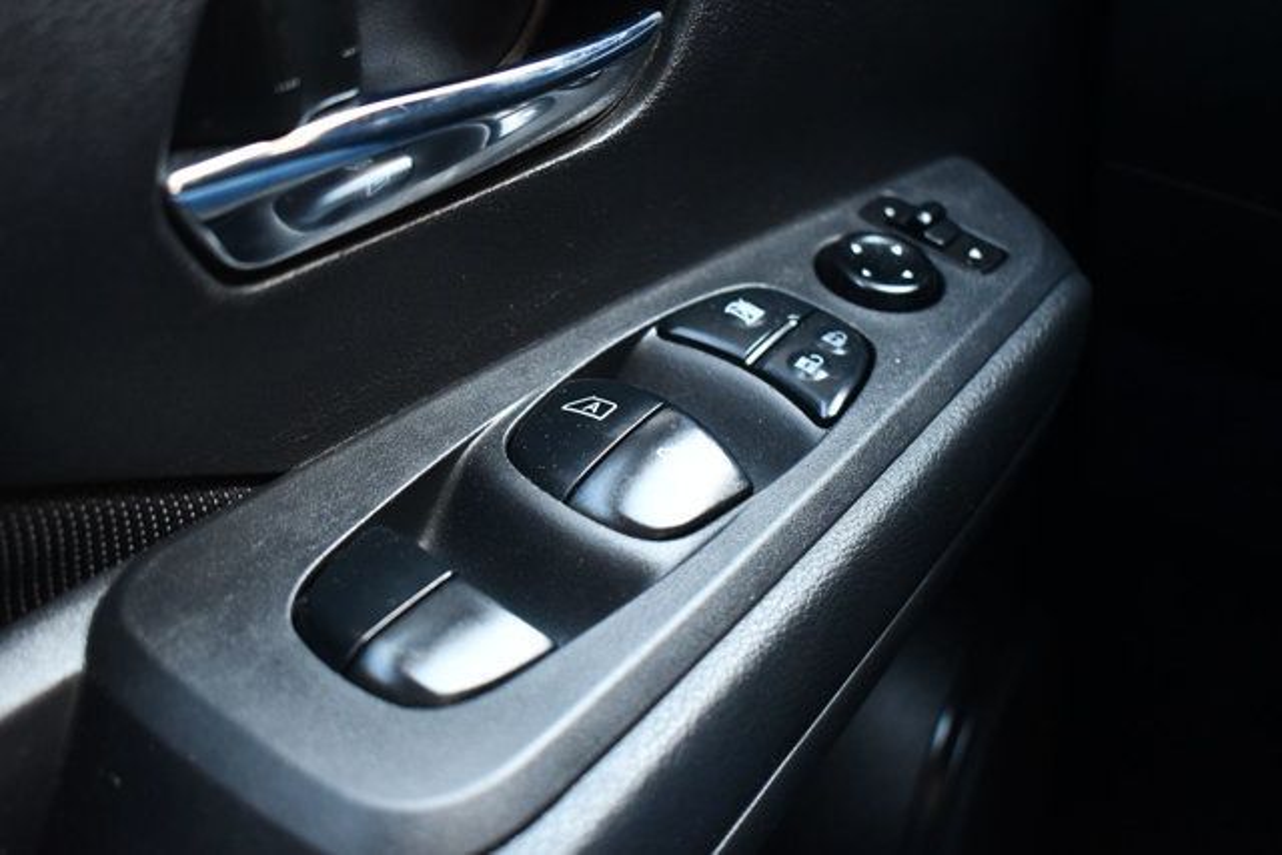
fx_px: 1710
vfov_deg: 28.1
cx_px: 641
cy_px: 428
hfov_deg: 41.1
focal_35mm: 48
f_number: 4.5
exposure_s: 1/125
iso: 2500
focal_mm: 32
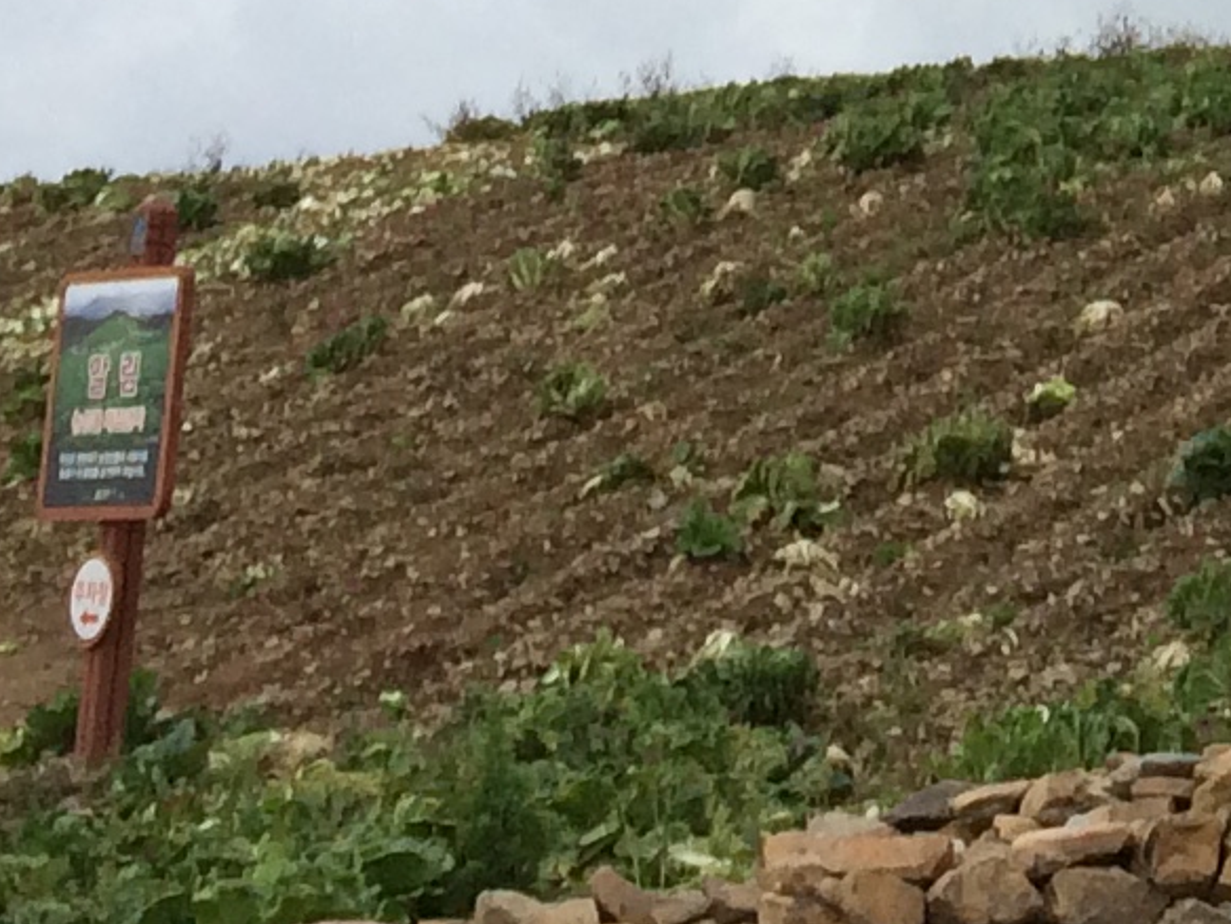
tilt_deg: +16.8
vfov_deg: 8.5
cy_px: -1129
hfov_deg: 11.3
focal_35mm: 162
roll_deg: -0.7
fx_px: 5761
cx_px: 2287
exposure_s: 1/1282
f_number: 2.2
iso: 32
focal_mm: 4.15
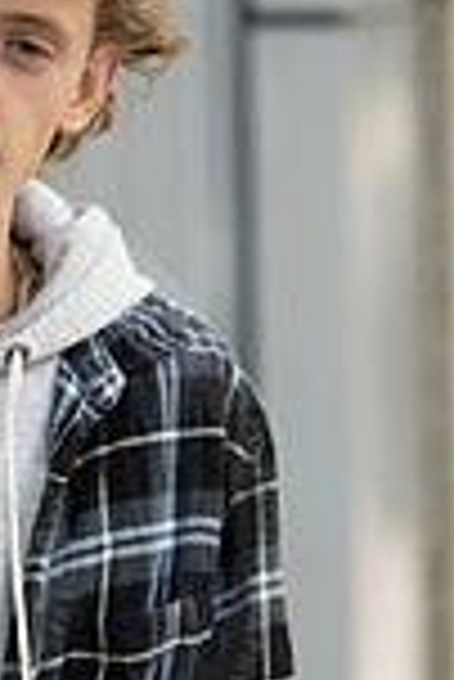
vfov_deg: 8.1
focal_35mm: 253
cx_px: -31
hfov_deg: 5.4
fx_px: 4775
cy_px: 694
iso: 125
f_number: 1.8
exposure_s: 1/400
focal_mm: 85
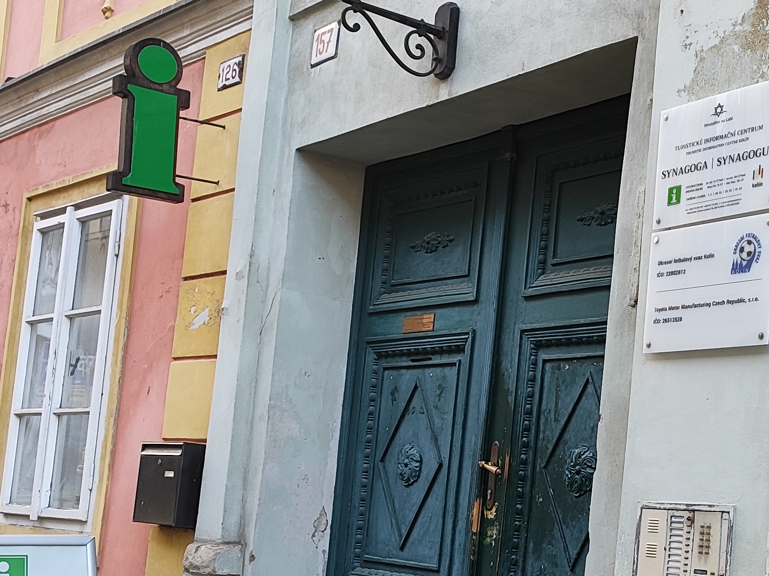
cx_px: 688
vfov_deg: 25.0
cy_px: 422
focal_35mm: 58
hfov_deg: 31.7
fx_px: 1288
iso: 172
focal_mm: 5.89
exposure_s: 1/100
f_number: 1.89
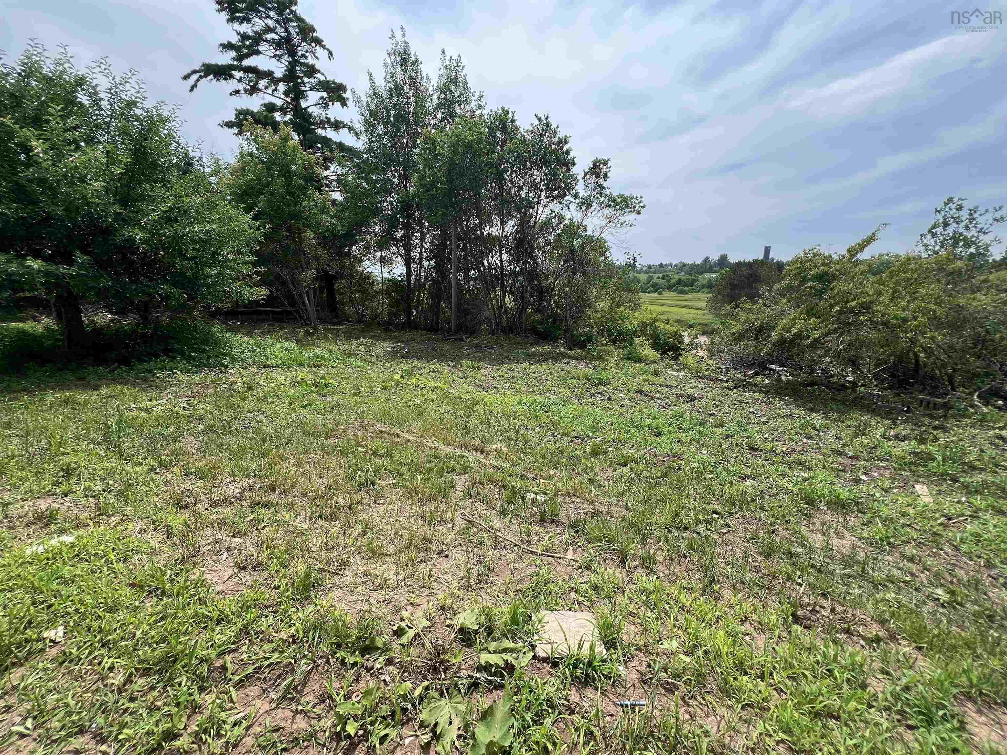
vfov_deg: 89.9
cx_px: 504
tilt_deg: -14.8
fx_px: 378
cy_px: 378
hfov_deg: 106.2
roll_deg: +1.1
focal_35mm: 13
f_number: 1.8
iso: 32
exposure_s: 1/881
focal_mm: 1.57
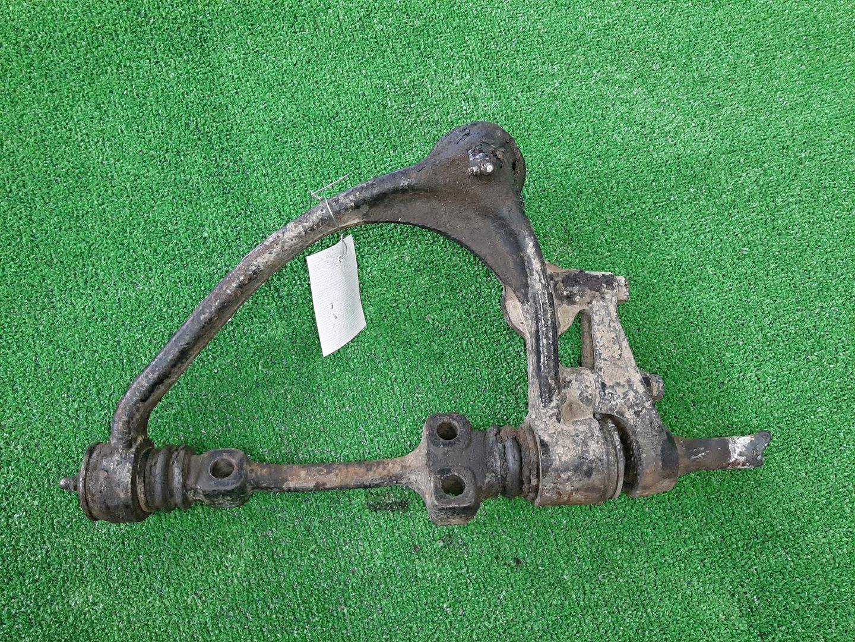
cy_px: 321
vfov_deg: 53.1
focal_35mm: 26
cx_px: 428
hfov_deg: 67.3
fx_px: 642
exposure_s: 1/50
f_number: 1.7
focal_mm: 3.93
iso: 149
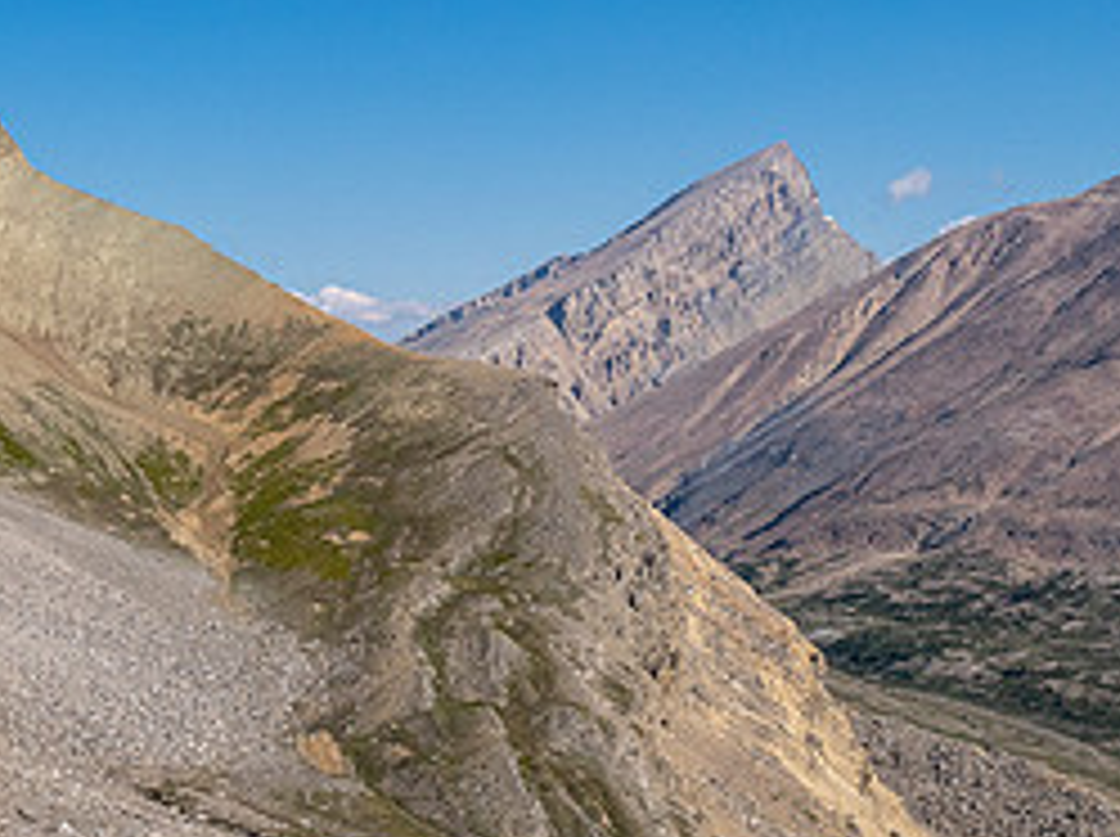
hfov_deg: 33.8
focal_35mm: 56
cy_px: 511
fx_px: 1809
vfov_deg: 26.0
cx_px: 292
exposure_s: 1/320
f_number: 8
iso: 200
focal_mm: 12
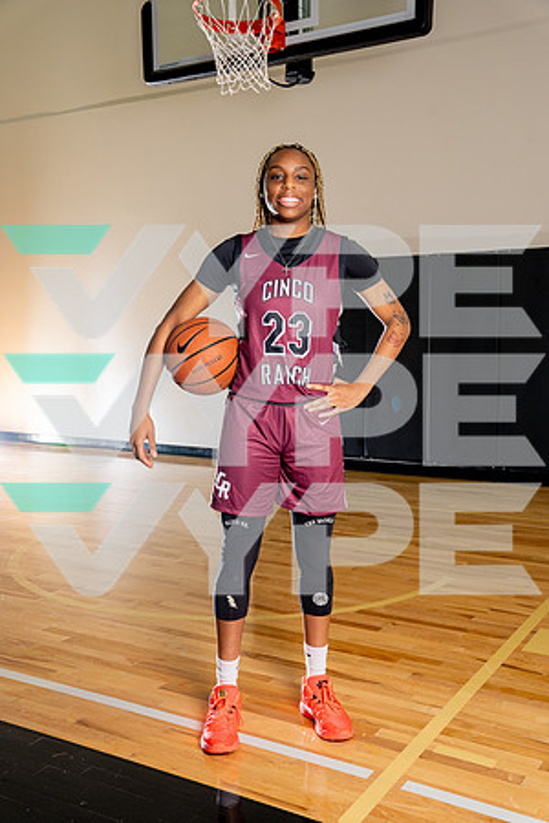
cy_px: 412
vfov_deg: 51.4
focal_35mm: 37
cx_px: 274
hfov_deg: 35.6
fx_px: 855
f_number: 5.6
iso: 640
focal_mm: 37.4
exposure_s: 1/200
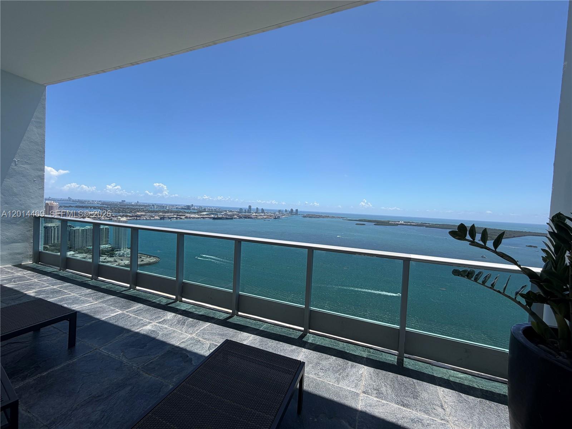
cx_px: 286
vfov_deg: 85.7
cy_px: 214
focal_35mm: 14
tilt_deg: +0.3
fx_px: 231
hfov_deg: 102.1
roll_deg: -3.7
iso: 20
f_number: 2.2
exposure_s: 1/985
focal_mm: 2.22
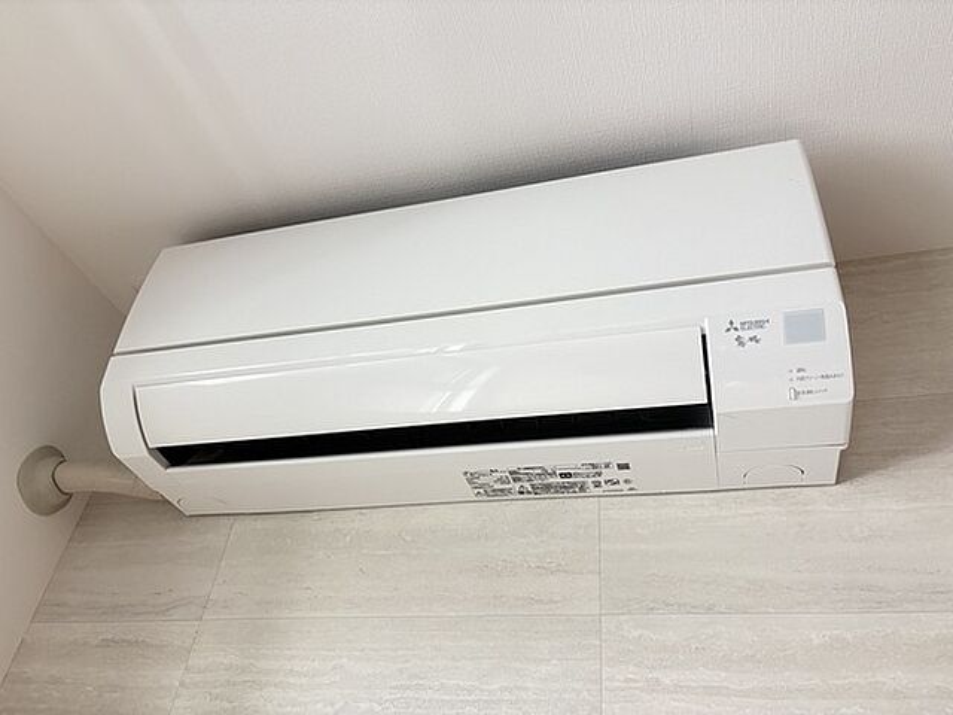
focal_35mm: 26
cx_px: 476
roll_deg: -6.0
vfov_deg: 53.1
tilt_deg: +38.4
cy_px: 358
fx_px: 716
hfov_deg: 67.3
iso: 200
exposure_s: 1/60
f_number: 1.6
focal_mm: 5.96
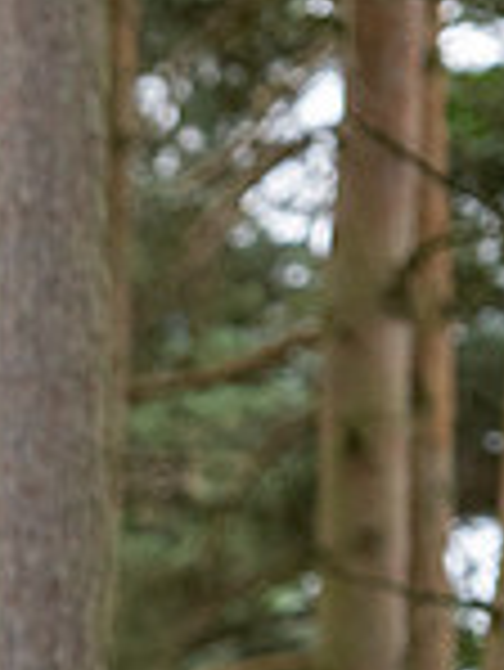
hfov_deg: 2.0
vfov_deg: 2.6
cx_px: -702
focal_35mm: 756
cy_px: 866
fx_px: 14655
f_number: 3.5
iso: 800
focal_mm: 135
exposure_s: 1/1250
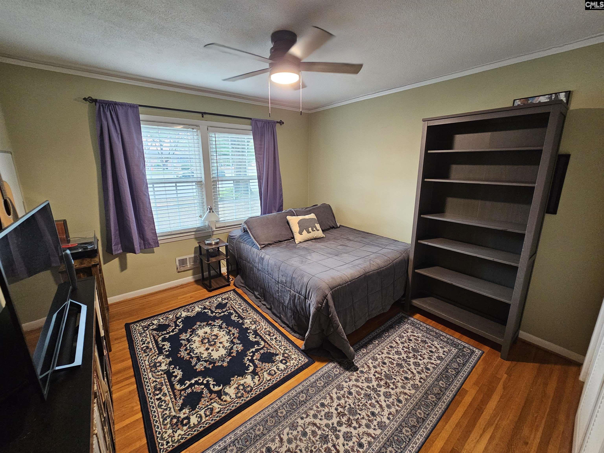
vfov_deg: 89.9
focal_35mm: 13
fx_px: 227
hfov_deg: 106.2
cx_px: 302
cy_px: 226
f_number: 2.2
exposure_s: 1/30
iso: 400
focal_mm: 2.2
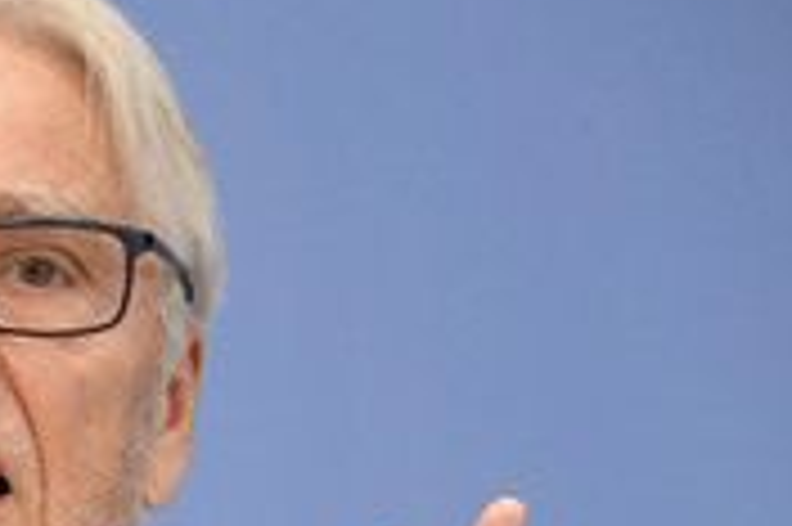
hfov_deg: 5.5
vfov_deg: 3.7
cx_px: -124
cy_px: 602
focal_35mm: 372
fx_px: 8176
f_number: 5.6
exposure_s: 1/320
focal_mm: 145
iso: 3200
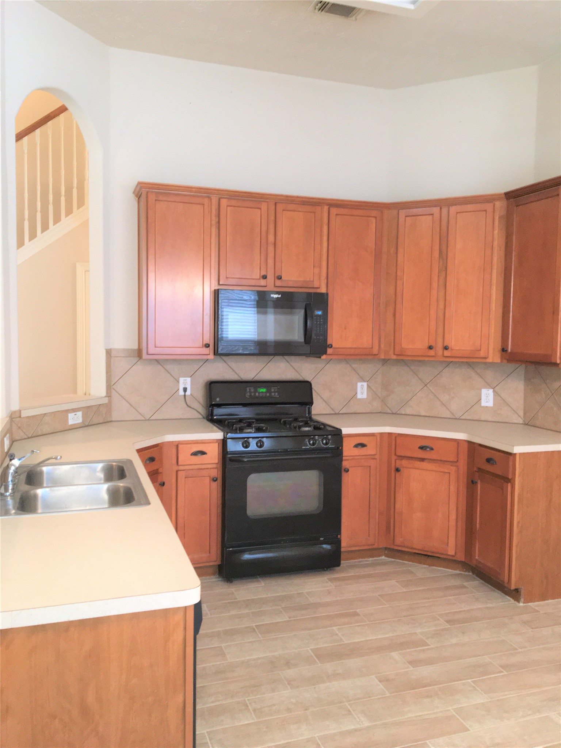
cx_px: 280
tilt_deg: -3.5
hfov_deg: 48.2
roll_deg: -1.1
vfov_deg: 61.7
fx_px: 627
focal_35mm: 29
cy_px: 374
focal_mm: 4.15
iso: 80
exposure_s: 1/30
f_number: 2.2
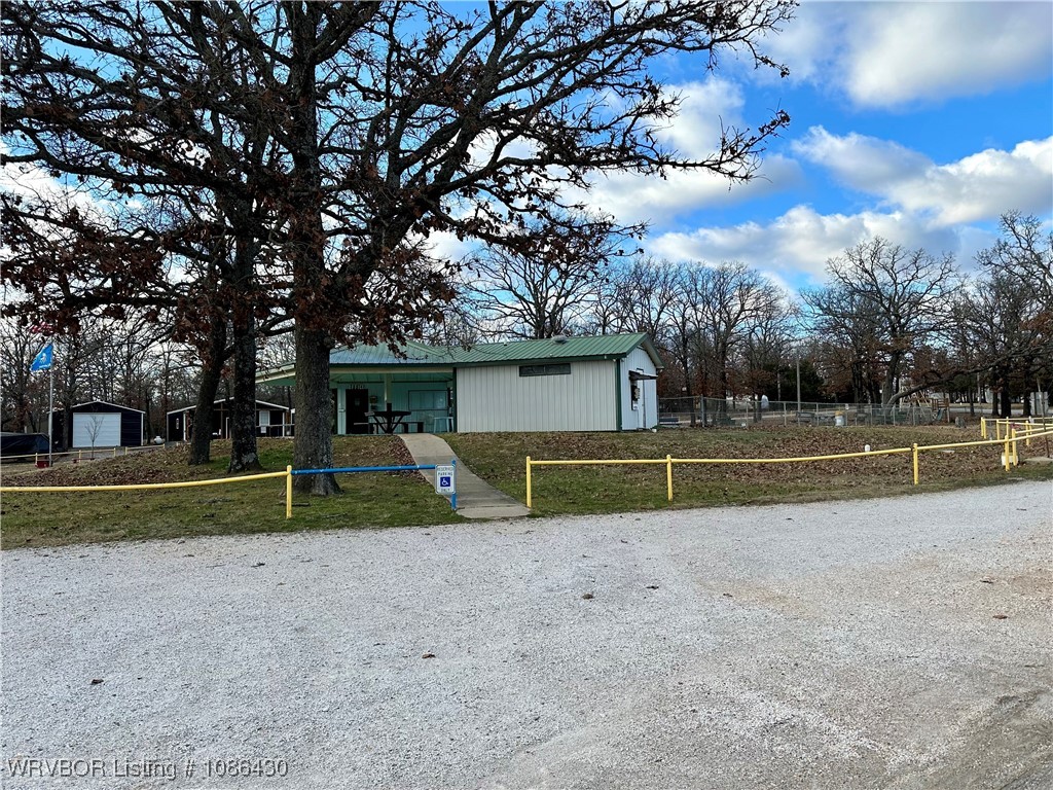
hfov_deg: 71.6
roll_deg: +1.6
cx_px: 526
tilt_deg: +3.2
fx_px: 730
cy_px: 395
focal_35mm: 24
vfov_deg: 56.8
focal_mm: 6.86
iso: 80
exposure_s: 1/1613
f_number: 1.78
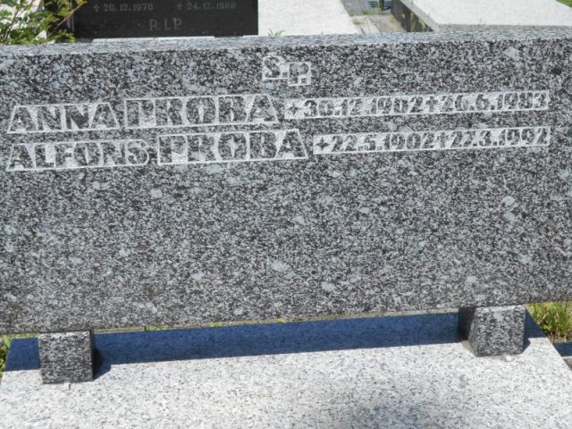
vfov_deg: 22.3
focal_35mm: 66
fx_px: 1091
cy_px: 214
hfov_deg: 29.4
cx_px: 286
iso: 80
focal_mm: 11.6
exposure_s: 1/500
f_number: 5.3
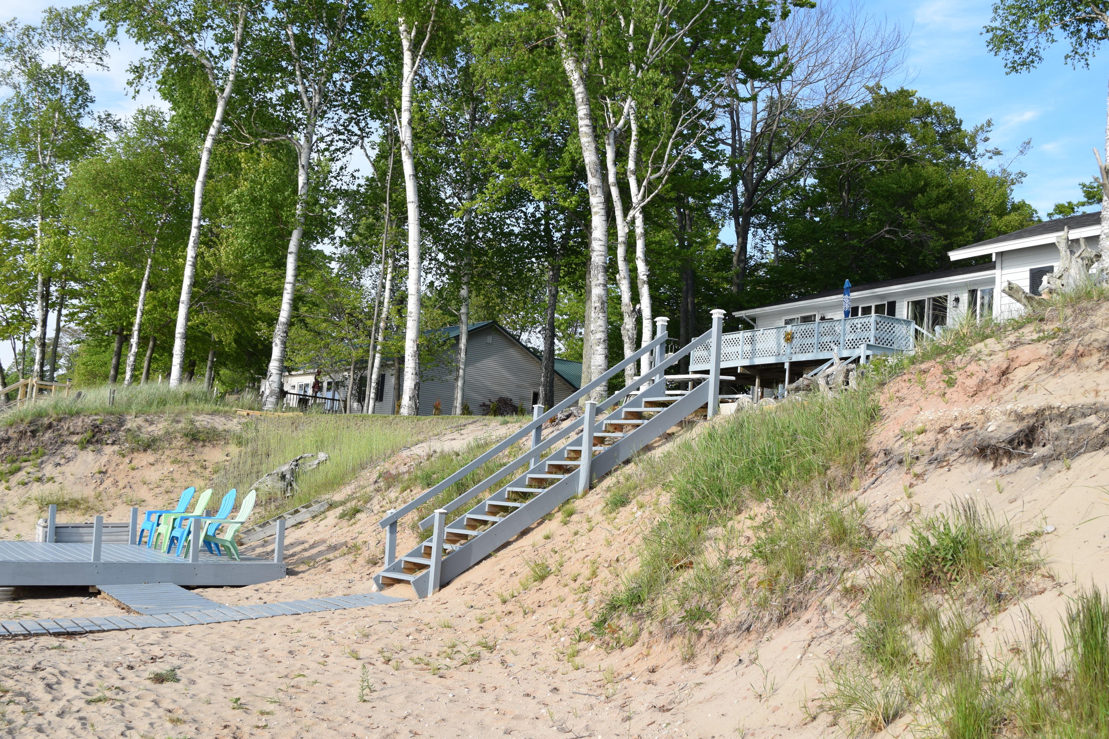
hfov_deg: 48.5
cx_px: 543
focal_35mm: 40
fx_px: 1232
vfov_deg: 33.4
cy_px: 376
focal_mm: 26
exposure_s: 1/320
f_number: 9
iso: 200
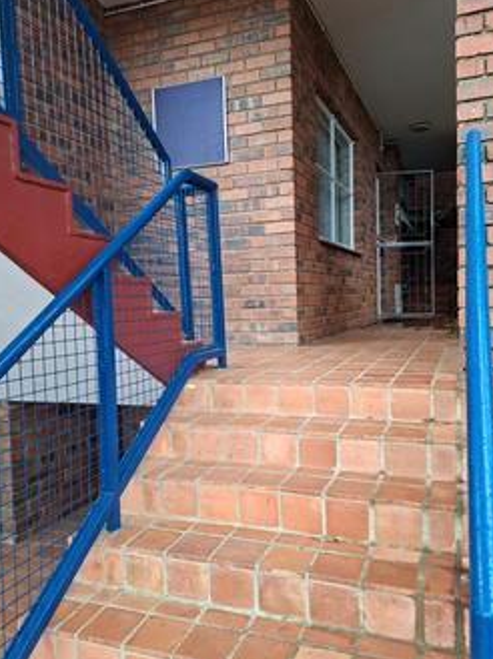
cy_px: 322
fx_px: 533
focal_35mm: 28
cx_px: 244
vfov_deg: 63.5
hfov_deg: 49.7
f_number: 1.8
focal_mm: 5.54
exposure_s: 1/100
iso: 80
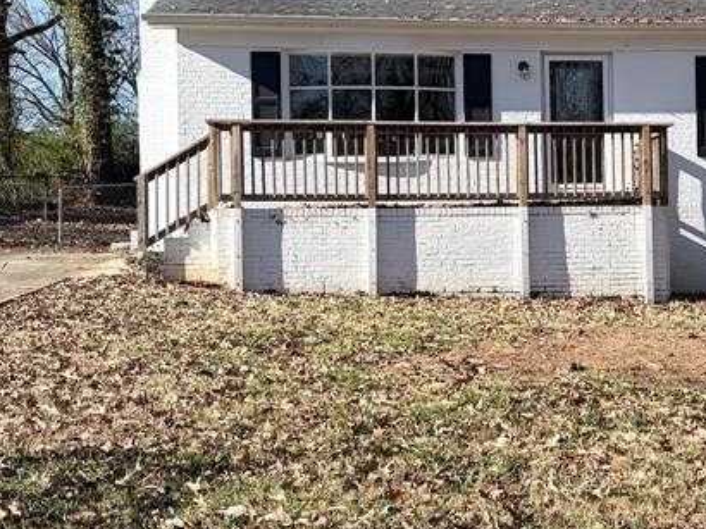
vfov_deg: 22.6
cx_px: 522
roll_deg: +1.6
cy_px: 262
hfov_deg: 29.4
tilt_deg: +1.9
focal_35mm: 65
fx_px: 1325
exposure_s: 1/2538
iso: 50
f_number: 1.6
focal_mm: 5.96
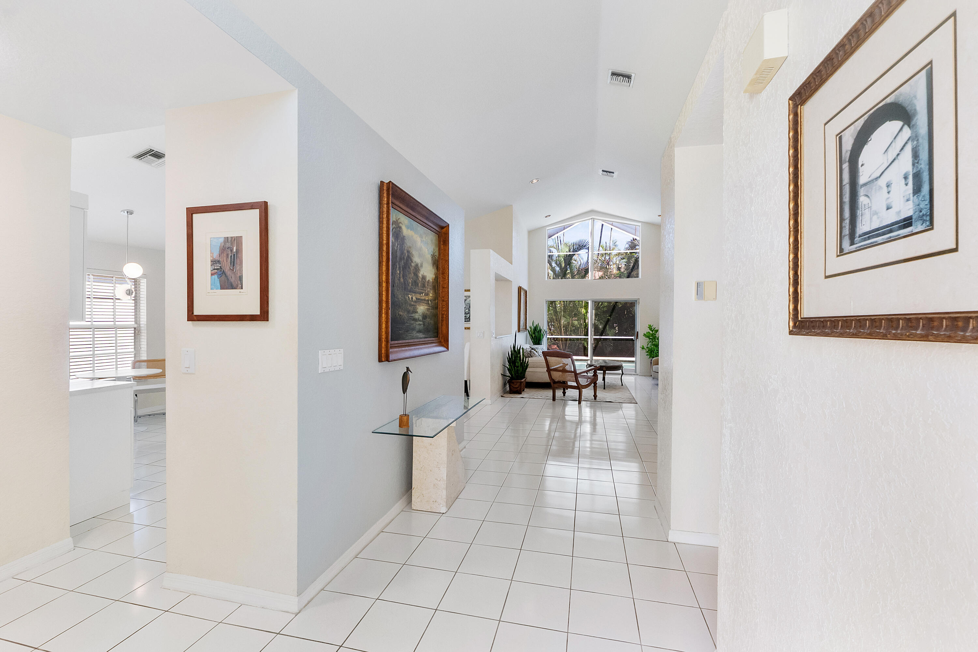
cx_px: 489
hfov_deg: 100.4
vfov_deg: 77.3
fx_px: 407
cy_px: 326
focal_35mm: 15
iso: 800
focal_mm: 10
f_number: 7.1
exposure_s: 1/125
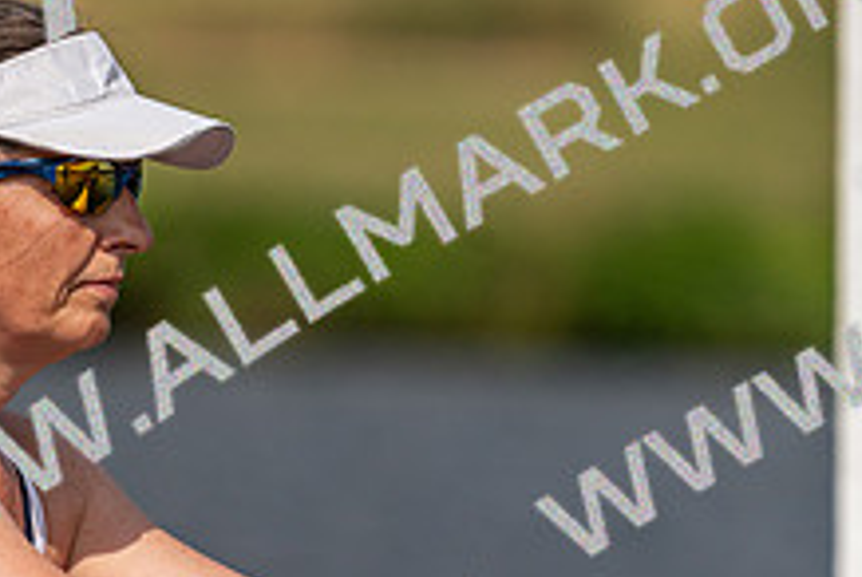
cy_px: 622
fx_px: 29947
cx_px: 249
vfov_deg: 1.1
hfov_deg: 1.6
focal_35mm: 1249
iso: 125
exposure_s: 1/1600
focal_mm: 470
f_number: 6.3
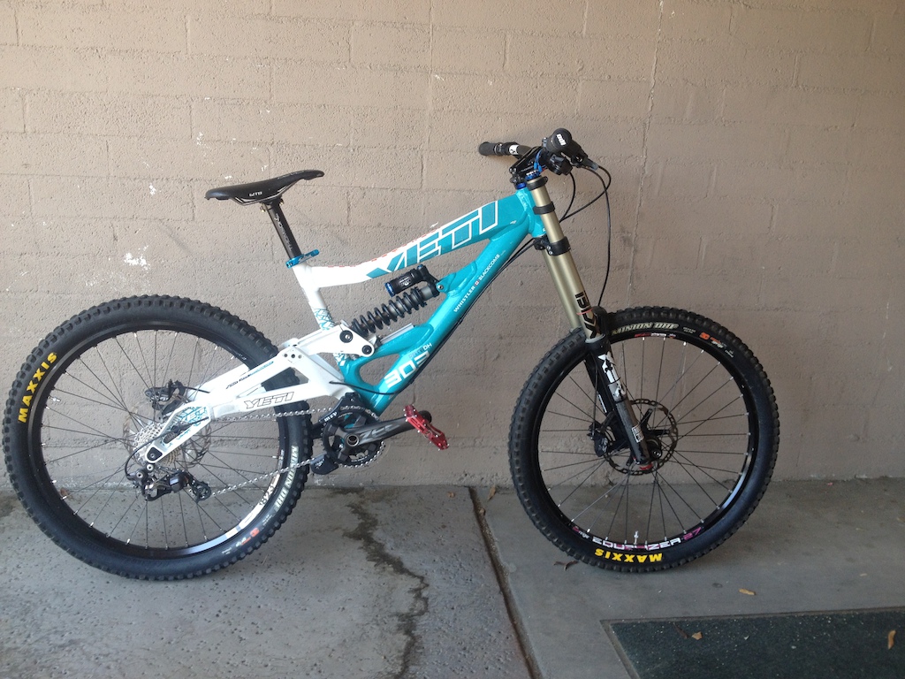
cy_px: 340
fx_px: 915
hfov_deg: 52.6
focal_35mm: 35
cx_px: 452
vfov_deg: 40.7
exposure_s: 1/120
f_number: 2.4
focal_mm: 4.28
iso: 64
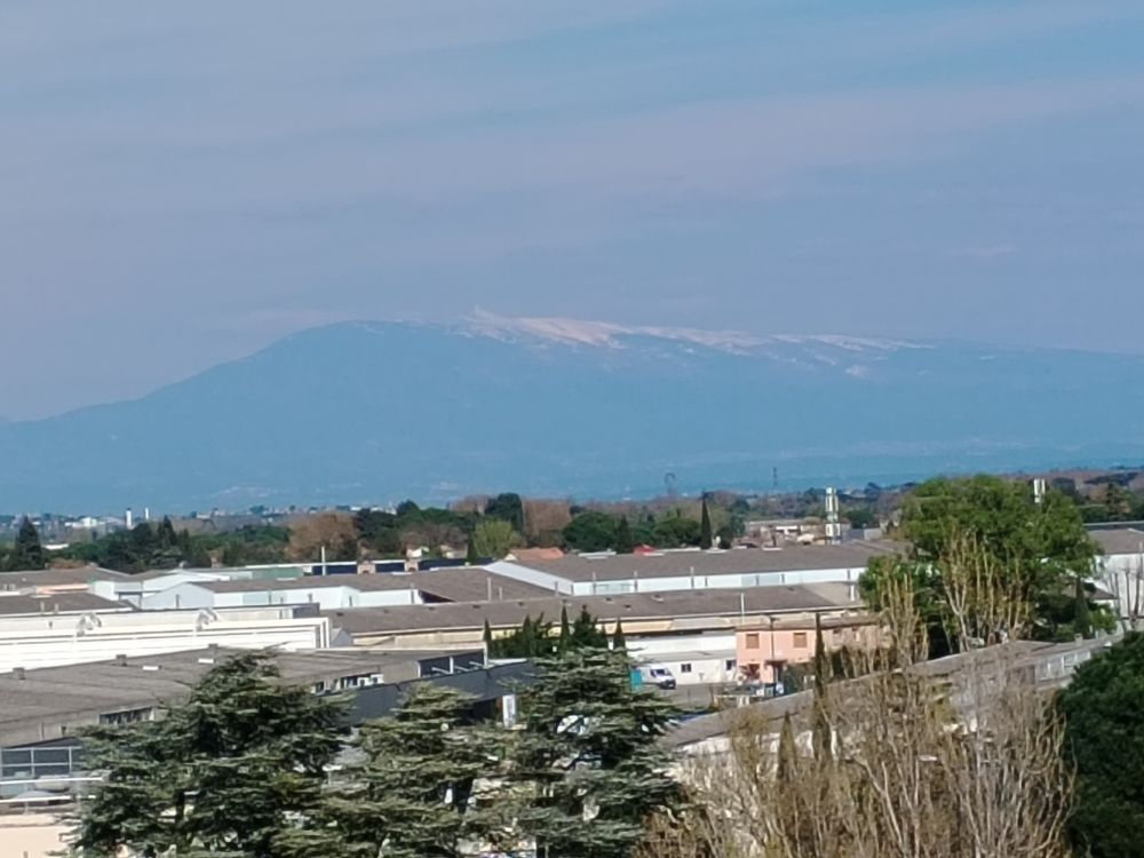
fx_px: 5222
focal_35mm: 158
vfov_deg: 9.4
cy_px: 429
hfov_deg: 12.5
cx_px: 572
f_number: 1.8
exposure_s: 1/2384
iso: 100
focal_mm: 4.26
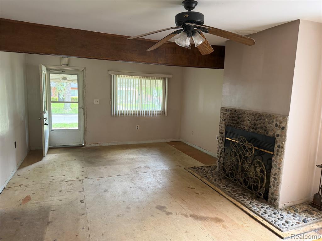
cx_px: 161
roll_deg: -2.1
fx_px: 223
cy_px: 120
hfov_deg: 71.6
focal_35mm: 24
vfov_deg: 56.8
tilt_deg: -7.1
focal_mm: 6.76
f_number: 1.78
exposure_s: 1/60
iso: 250
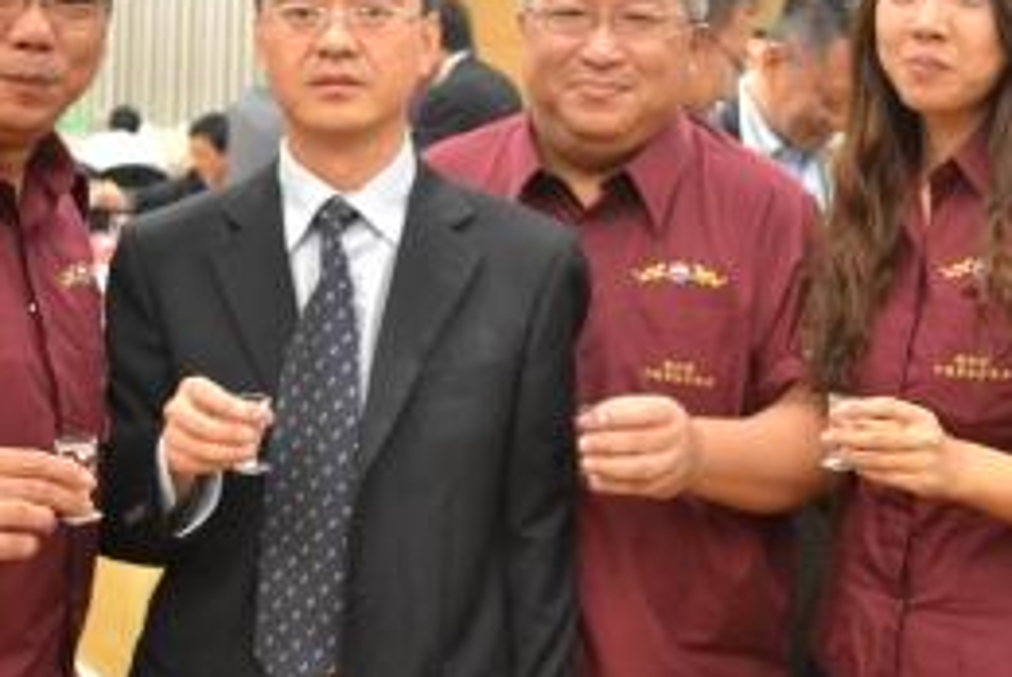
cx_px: 490
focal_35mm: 62
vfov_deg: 21.9
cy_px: 278
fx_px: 1745
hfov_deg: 32.3
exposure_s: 1/15
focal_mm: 24
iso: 900
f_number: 4
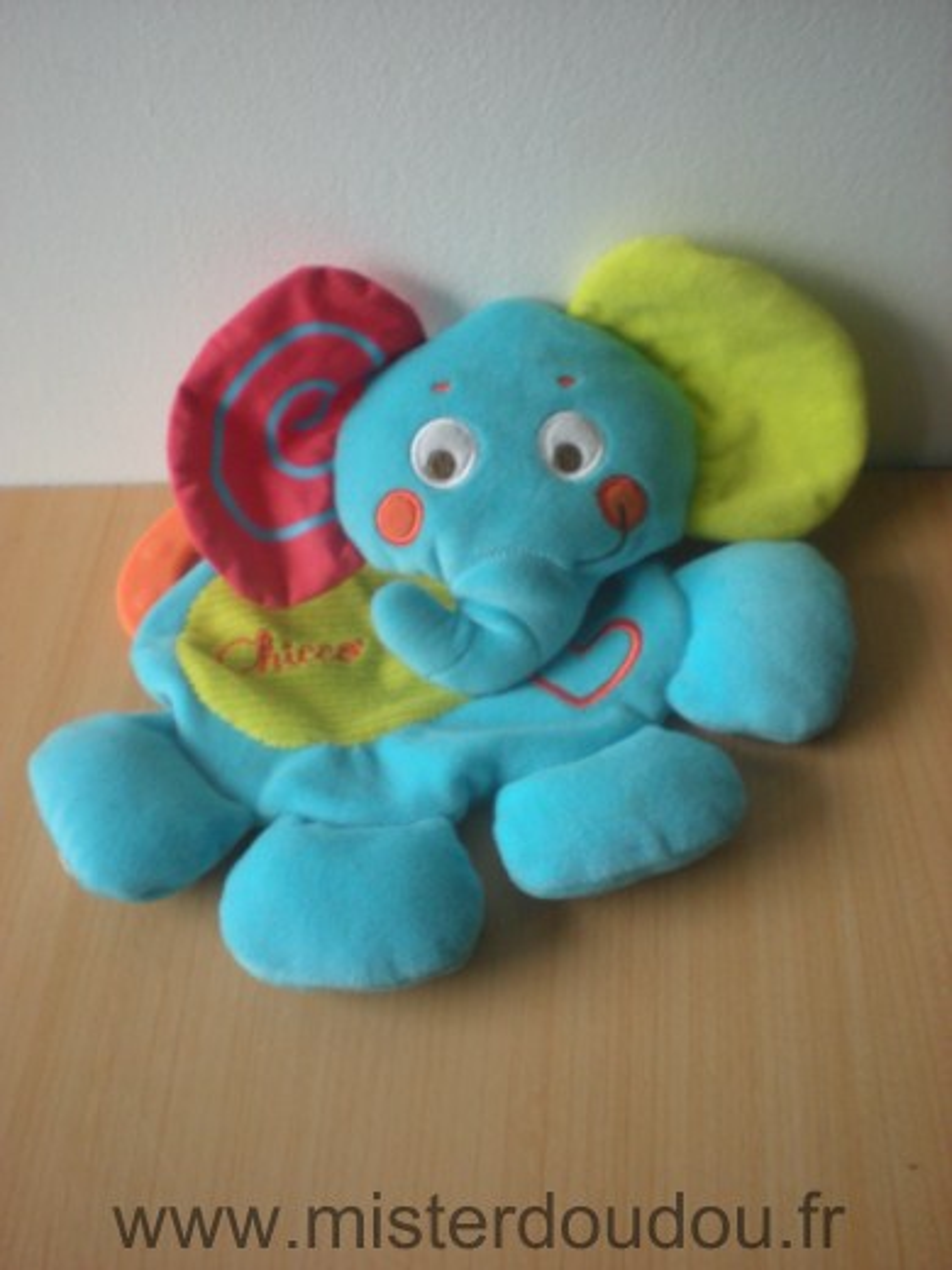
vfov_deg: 49.0
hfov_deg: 37.7
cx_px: 476
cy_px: 635
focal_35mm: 38
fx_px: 1393
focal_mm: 6.3
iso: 200
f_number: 3.1
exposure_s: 1/30.1
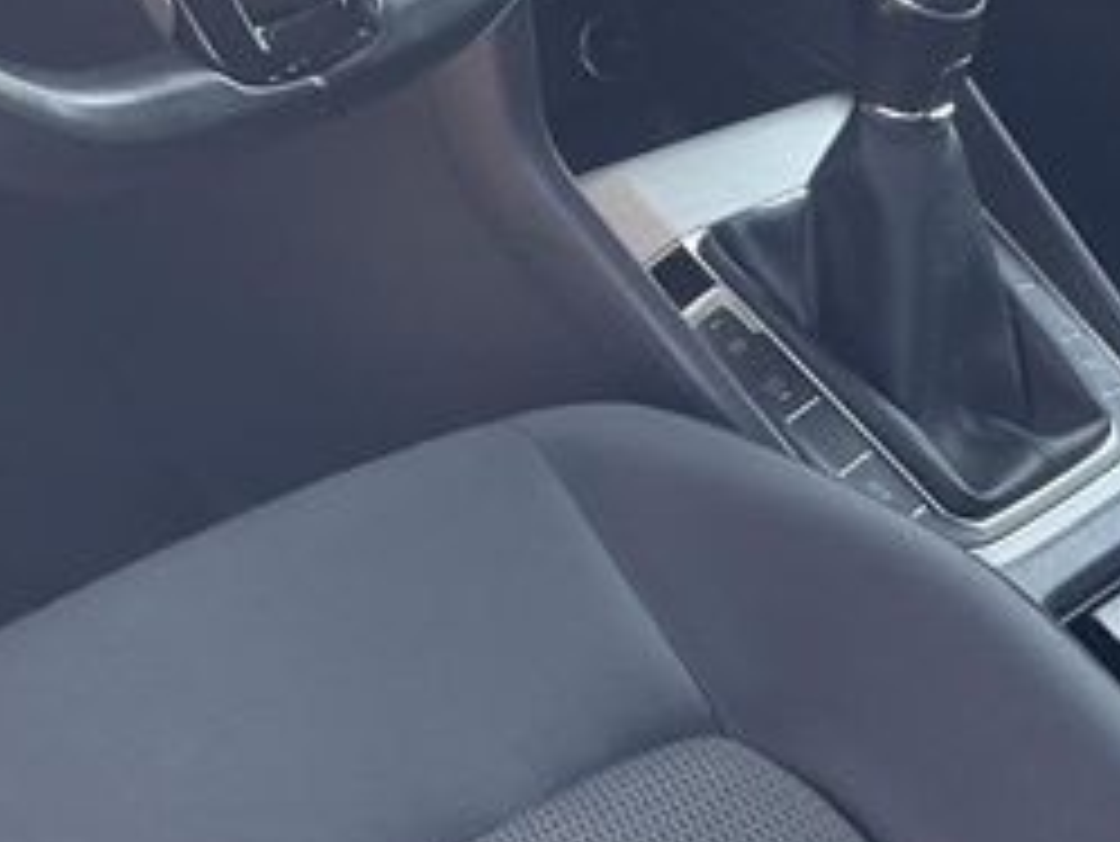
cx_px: 315
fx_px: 3010
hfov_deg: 20.9
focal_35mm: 93
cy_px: -189
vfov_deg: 15.3
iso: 32
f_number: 1.8
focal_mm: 3
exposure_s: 1/122
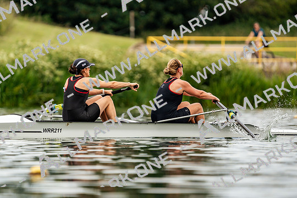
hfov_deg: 3.2
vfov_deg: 2.2
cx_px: 151
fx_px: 5263
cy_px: 93
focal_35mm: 638
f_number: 6.3
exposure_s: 1/2000
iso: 500
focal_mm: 594
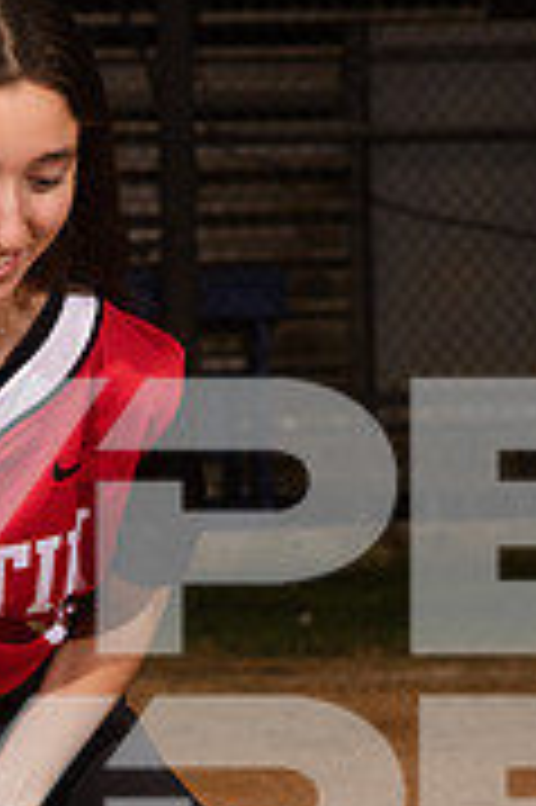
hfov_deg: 7.8
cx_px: 54
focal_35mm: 176
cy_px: 838
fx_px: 3938
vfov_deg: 11.6
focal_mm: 70
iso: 1000
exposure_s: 1/500
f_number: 6.3
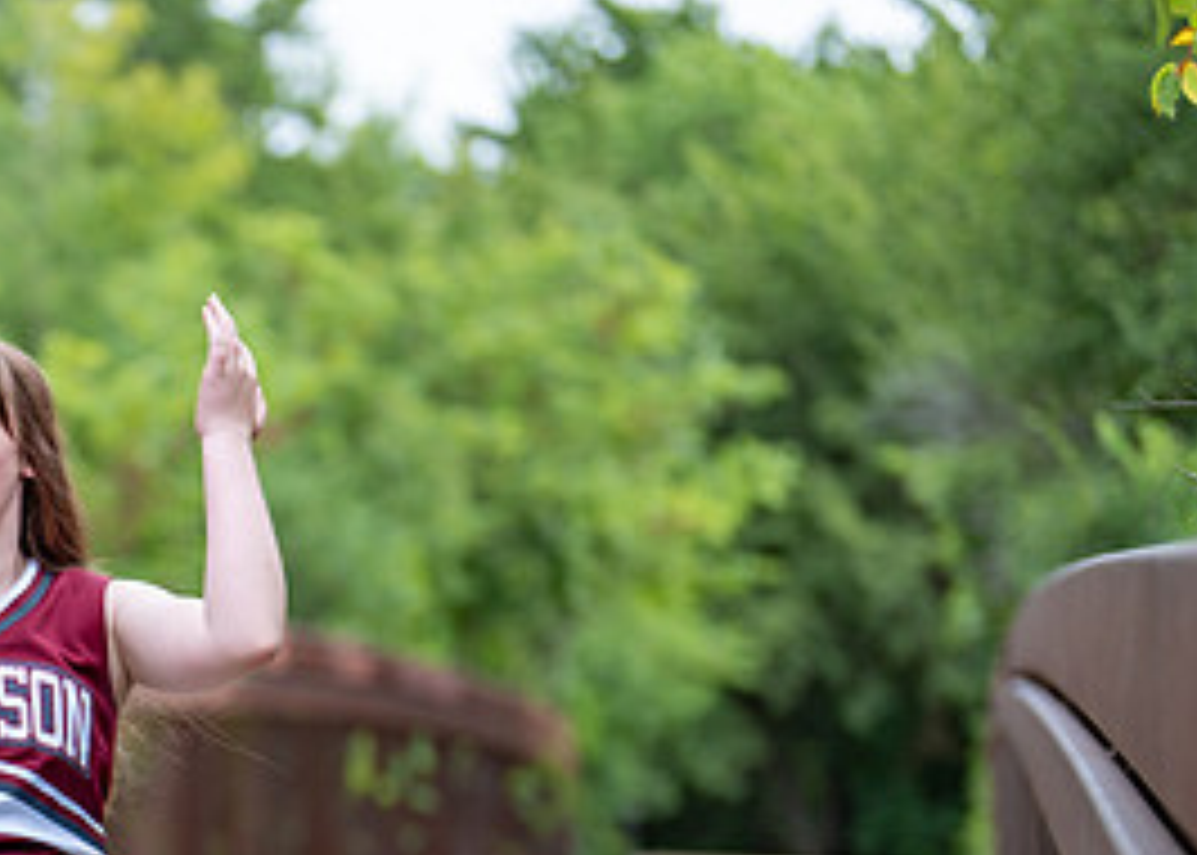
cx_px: -28
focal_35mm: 115
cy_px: 886
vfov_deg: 12.3
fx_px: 3910
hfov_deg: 17.0
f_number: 1.2
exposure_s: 1/1250
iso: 100
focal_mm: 50
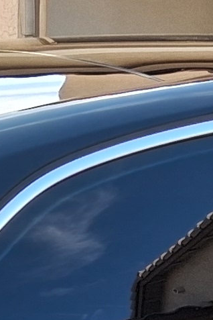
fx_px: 2130
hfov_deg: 5.7
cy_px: 951
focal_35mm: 240
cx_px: 8
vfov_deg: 7.6
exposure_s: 1/100
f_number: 1.8
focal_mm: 4
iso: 25
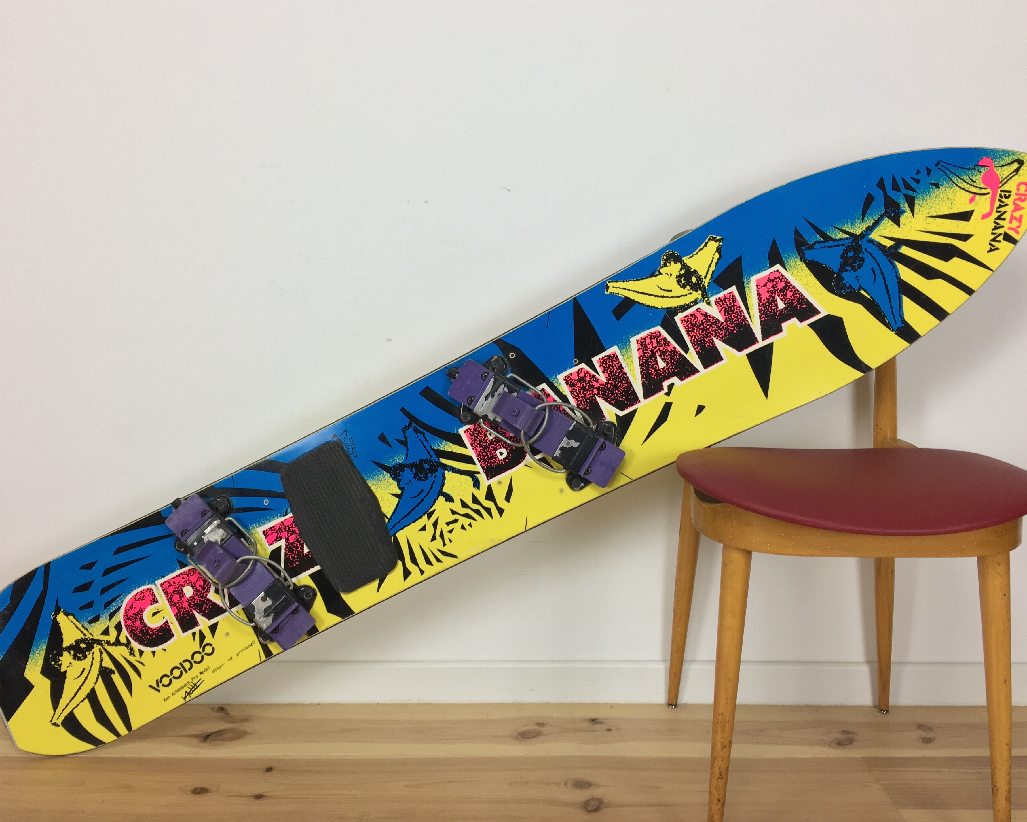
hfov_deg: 55.7
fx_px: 973
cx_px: 504
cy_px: 393
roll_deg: +0.5
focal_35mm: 32
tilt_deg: -7.8
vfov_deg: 45.8
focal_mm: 4.15
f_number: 2.2
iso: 32
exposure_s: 1/33
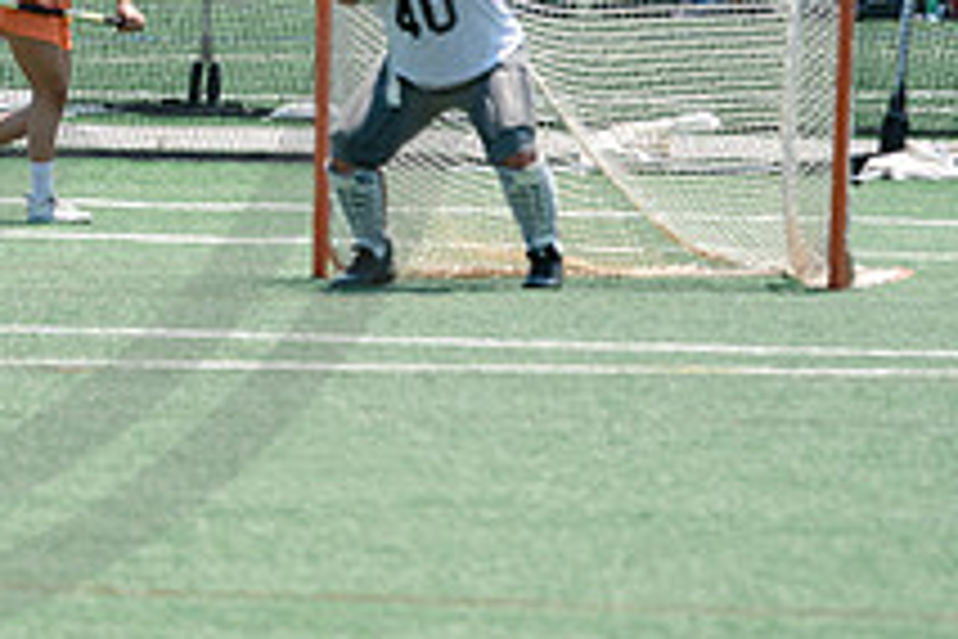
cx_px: -907
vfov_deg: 1.7
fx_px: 21952
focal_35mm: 825
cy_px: -124
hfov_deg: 2.5
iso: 400
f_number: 5
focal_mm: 200
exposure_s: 1/1600
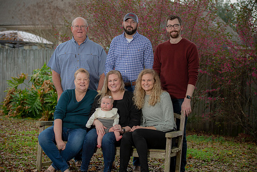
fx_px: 592
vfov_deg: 16.5
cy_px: 88
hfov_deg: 24.5
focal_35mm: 83
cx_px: 129
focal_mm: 70
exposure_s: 1/200
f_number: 3.5
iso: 160
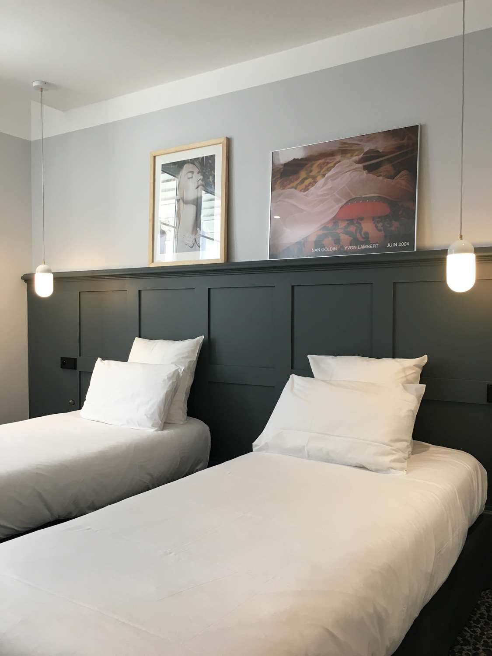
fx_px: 550
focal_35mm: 29
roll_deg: -0.1
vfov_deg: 61.7
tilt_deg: -1.2
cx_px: 246
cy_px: 328
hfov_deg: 48.2
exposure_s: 1/30
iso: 32
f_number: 2.2
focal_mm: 4.15
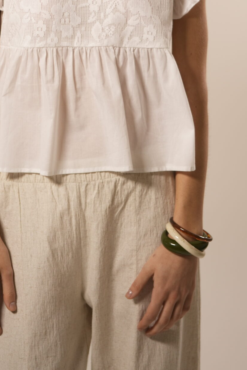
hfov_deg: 13.2
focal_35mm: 104
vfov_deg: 19.1
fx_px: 1070
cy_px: 7
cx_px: 92
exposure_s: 1/100
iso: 400
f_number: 3.2
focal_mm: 50
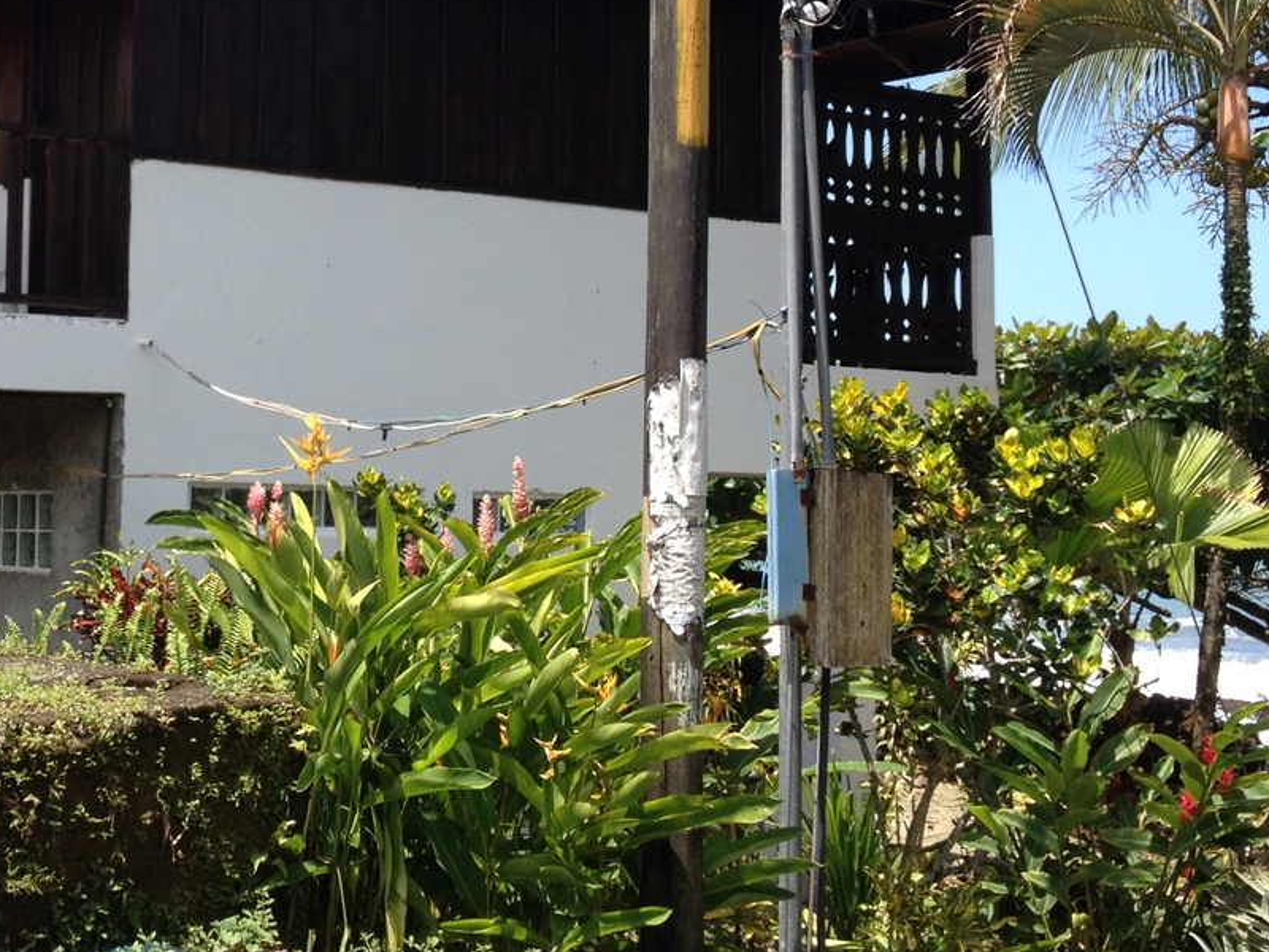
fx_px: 2566
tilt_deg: +1.0
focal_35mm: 70
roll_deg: +0.3
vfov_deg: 20.9
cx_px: 284
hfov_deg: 27.3
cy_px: 294
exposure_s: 1/890
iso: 50
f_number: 2.4
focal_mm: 4.28
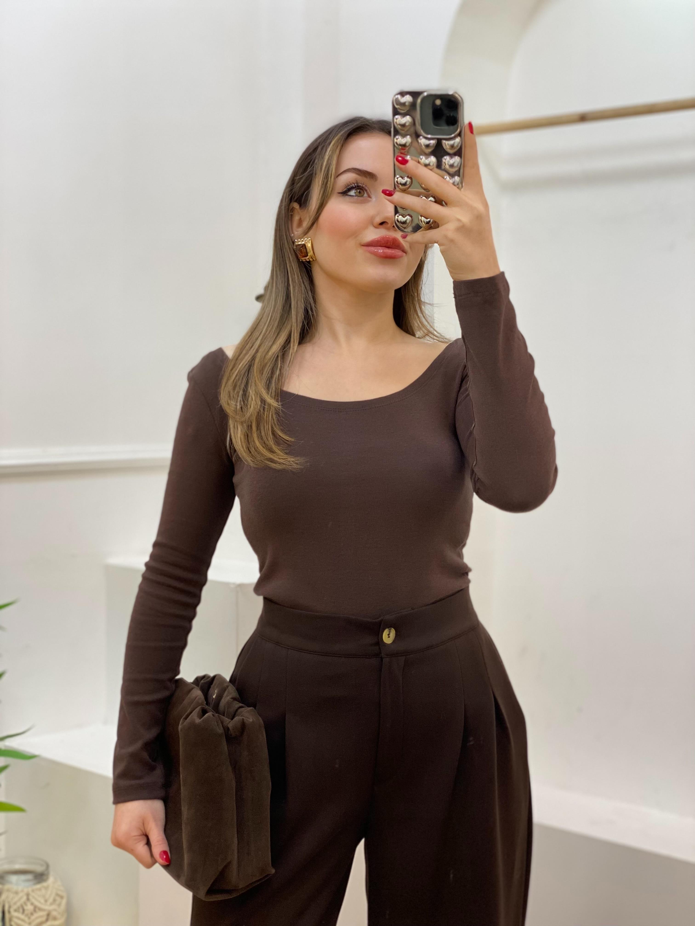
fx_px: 1392
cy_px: 463
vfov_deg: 36.8
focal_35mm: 52
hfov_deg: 28.0
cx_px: 348
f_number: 2
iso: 100
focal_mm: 6
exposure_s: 1/100
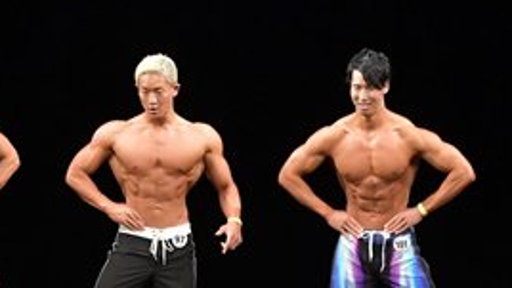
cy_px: 292
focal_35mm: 373
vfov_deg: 3.3
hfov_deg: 5.8
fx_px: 5066
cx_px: 184
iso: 3200
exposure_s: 1/400
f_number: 5.6
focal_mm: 82
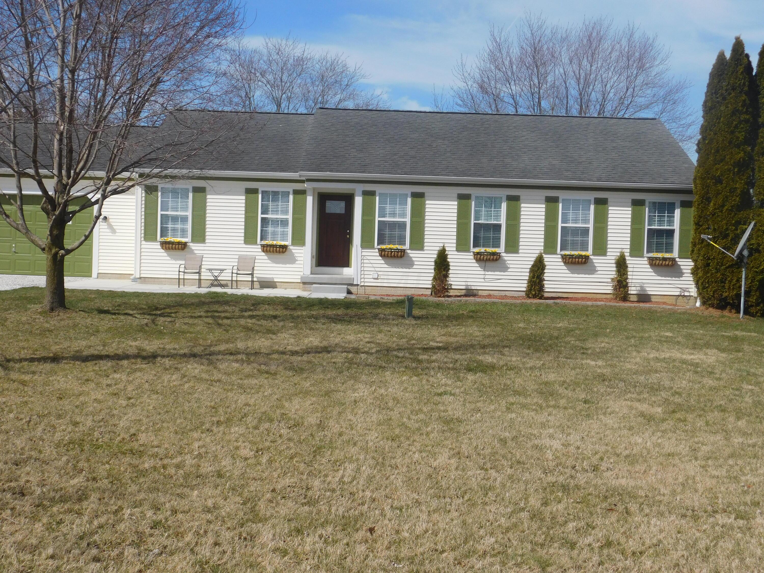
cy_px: 286
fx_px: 883
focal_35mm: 40
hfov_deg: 46.8
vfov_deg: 36.0
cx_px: 382
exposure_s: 1/500
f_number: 7.2
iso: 125
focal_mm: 7.1
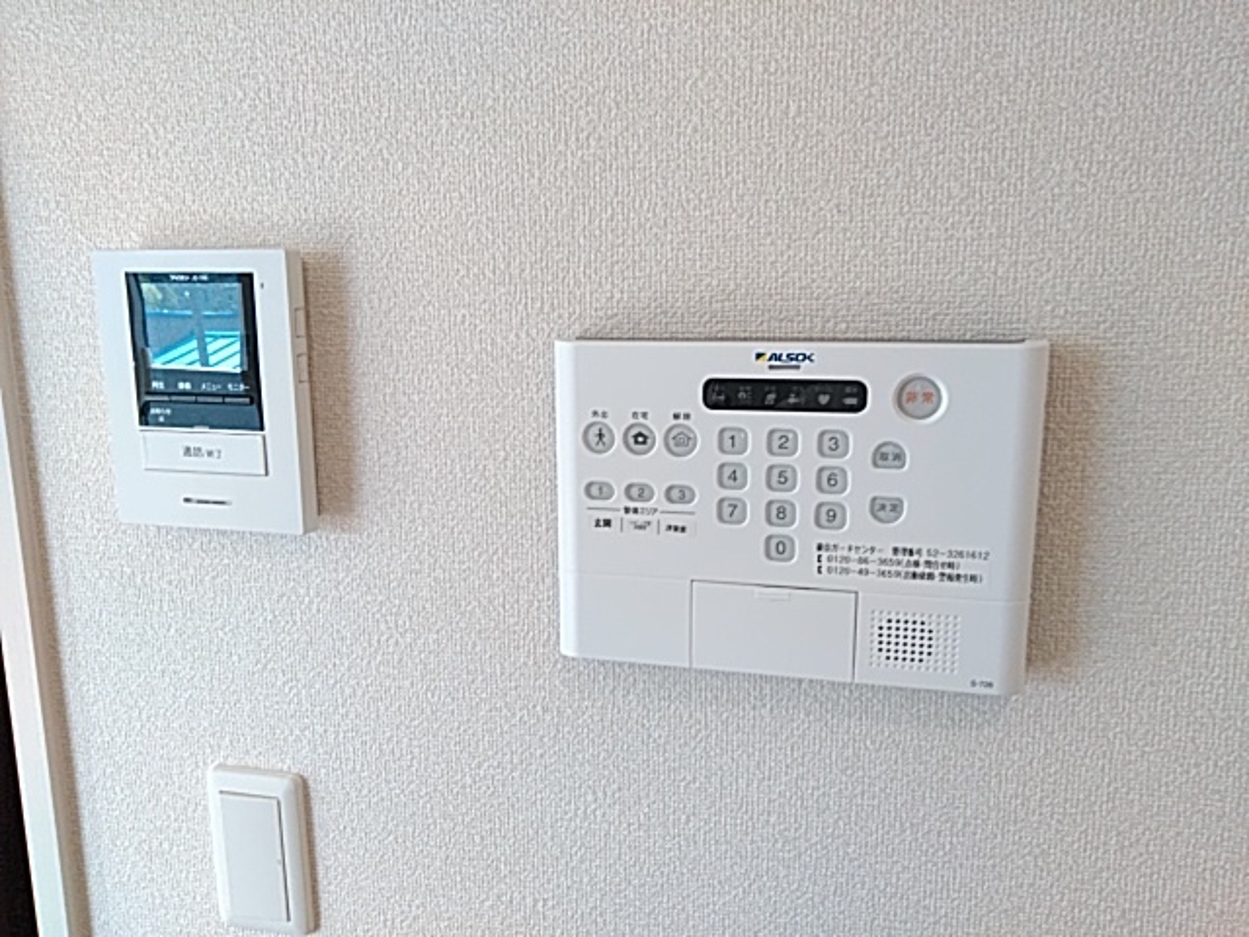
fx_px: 974
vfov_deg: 51.4
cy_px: 468
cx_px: 624
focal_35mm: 27
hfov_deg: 65.3
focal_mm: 3.46
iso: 323
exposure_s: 1/90
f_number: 2.2
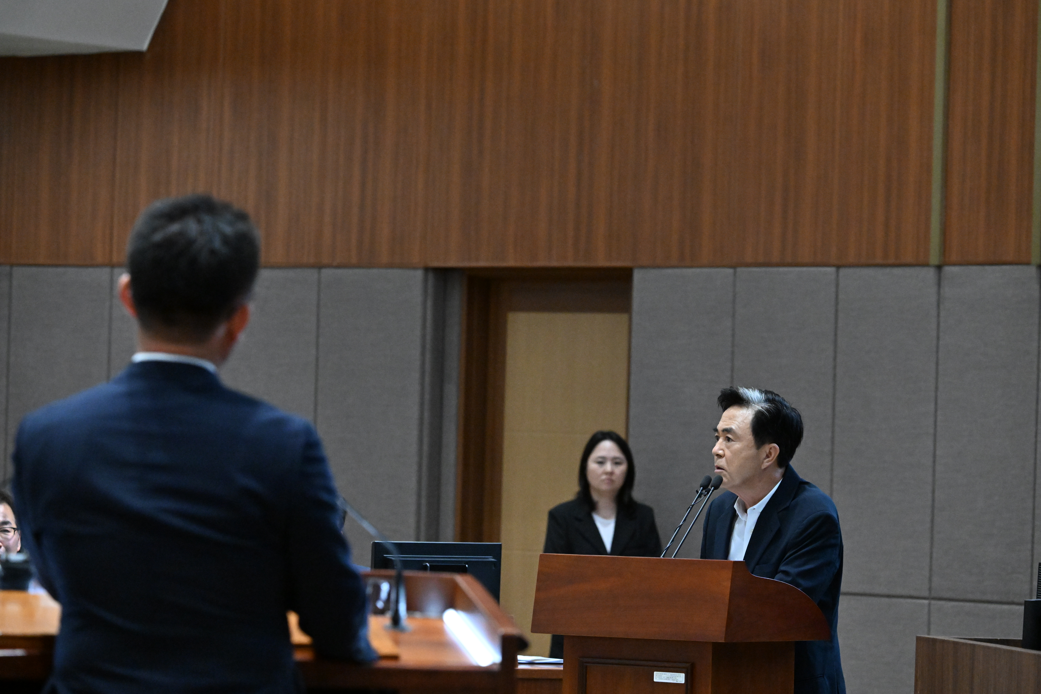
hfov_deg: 9.4
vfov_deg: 6.2
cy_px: 347
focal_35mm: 220
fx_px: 6361
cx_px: 520
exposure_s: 1/320
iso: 6400
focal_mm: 220
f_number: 7.1
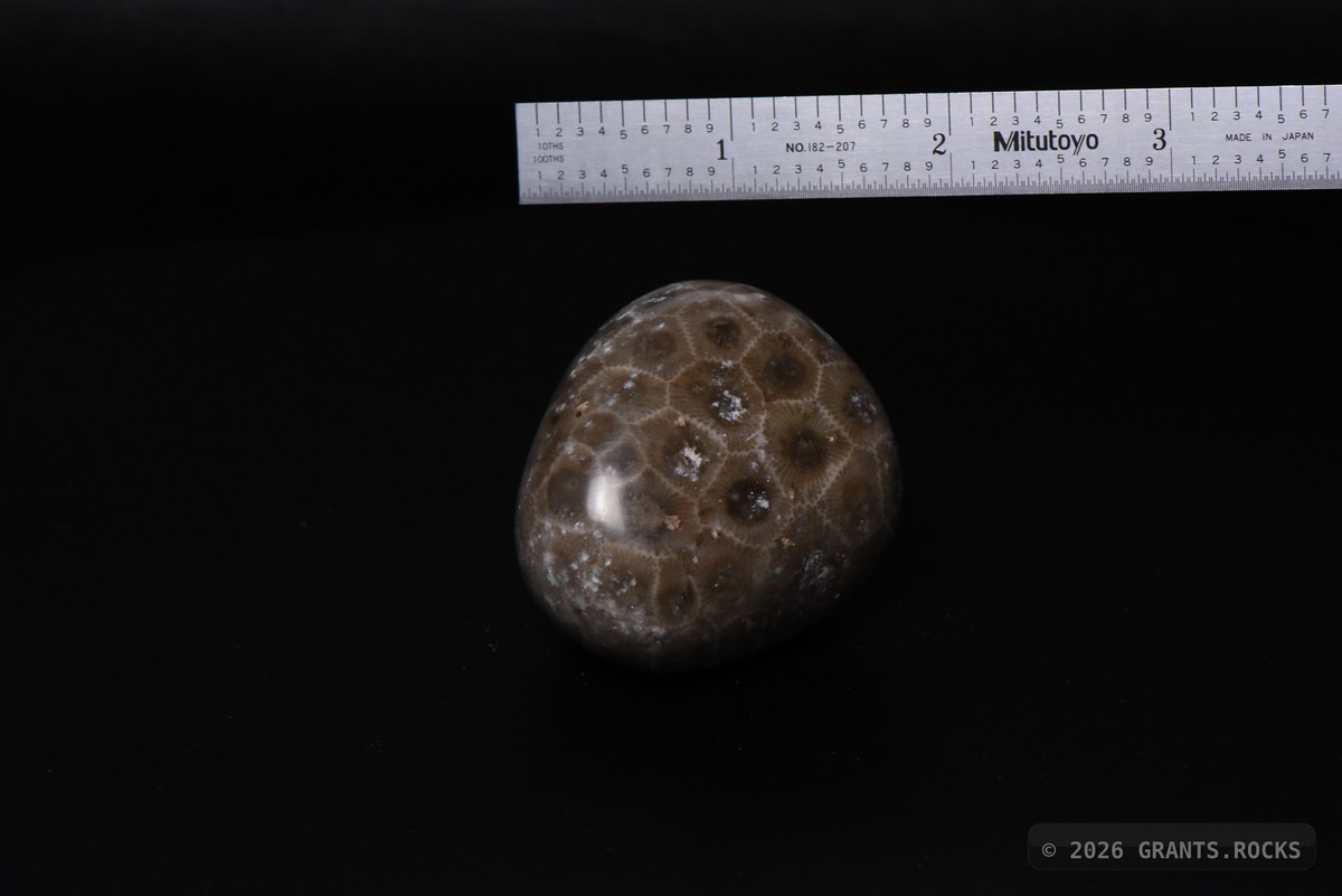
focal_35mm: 105
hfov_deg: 19.4
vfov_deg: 13.1
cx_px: 671
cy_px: 448
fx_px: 3915
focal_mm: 105
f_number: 14
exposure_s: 1/60
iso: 5000
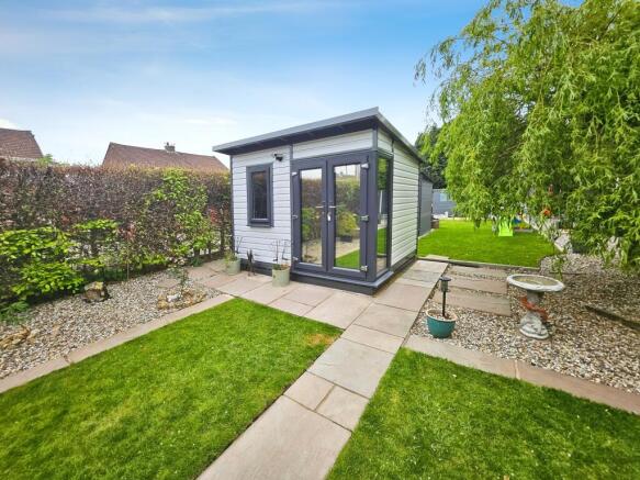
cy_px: 240
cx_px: 320
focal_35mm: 13
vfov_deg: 89.9
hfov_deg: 106.2
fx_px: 240
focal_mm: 1.7
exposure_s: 1/410
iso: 32
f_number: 2.2
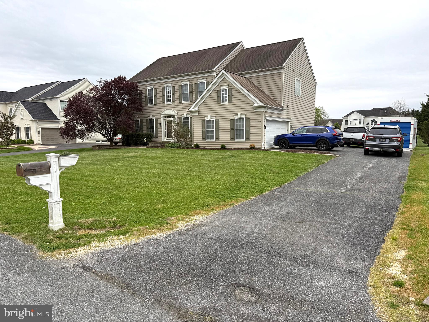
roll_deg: +0.2
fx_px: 297
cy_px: 161
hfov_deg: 71.6
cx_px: 214
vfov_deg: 56.8
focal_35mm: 24
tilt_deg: -5.1
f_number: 1.78
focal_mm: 6.76
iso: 80
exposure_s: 1/788
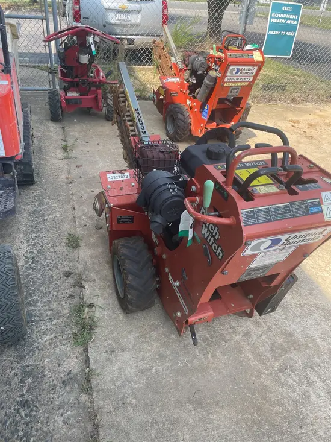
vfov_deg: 67.3
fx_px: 331
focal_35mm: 26
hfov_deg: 53.1
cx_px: 166
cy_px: 221
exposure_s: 1/785
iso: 32
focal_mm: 4.2
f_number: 1.6
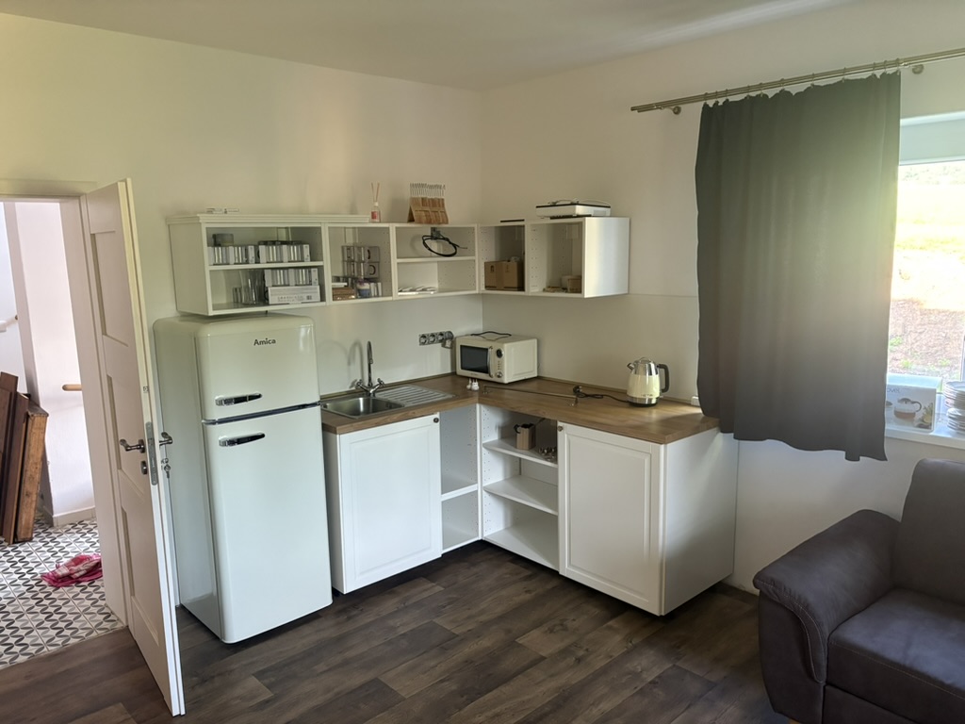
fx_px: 725
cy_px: 362
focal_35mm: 26
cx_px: 482
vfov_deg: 53.1
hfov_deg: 67.3
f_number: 1.6
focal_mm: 5.96
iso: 320
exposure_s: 1/60
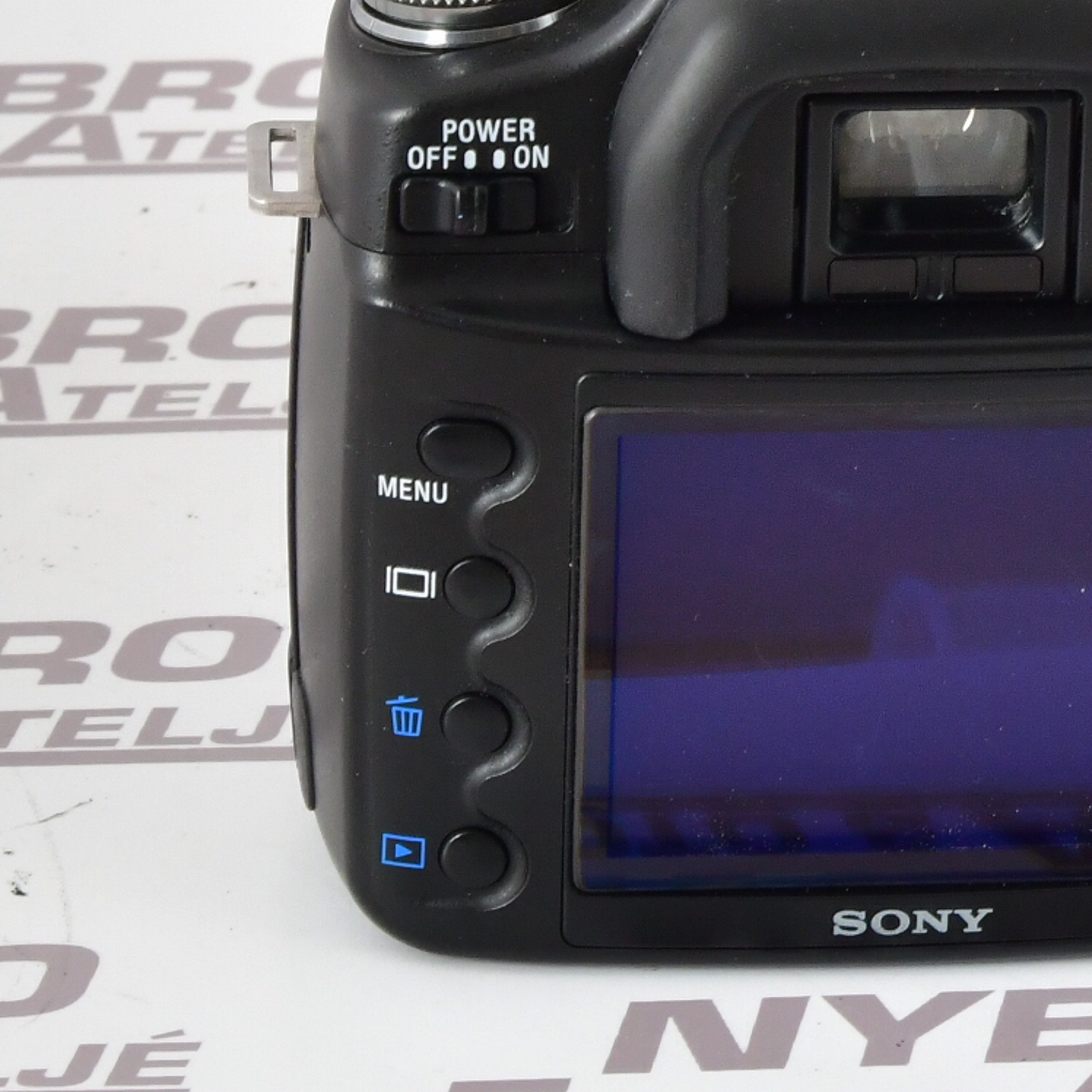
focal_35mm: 120
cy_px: 239
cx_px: 1050
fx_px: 4283
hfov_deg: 14.3
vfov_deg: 14.5
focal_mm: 55
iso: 800
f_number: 11
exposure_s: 1/60
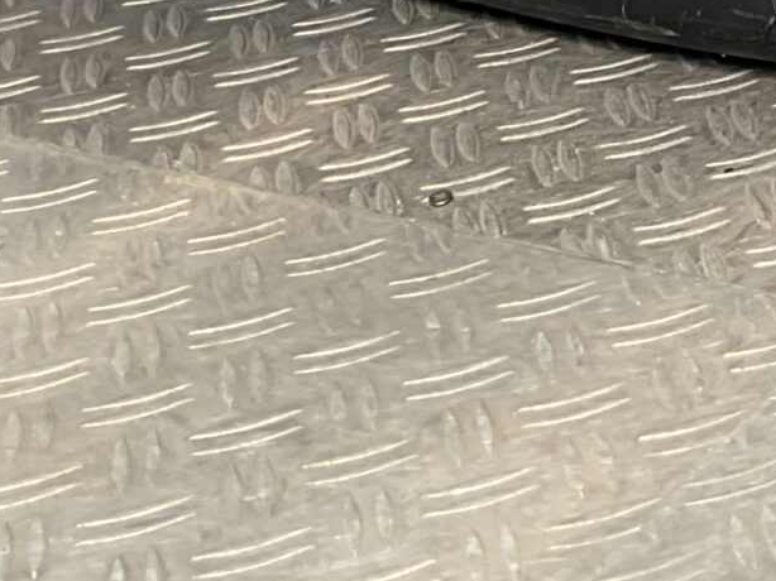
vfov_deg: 11.1
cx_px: 1148
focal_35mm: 121
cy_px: -592
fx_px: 2711
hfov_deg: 15.1
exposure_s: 1/534
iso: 16
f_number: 1.8
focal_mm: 3
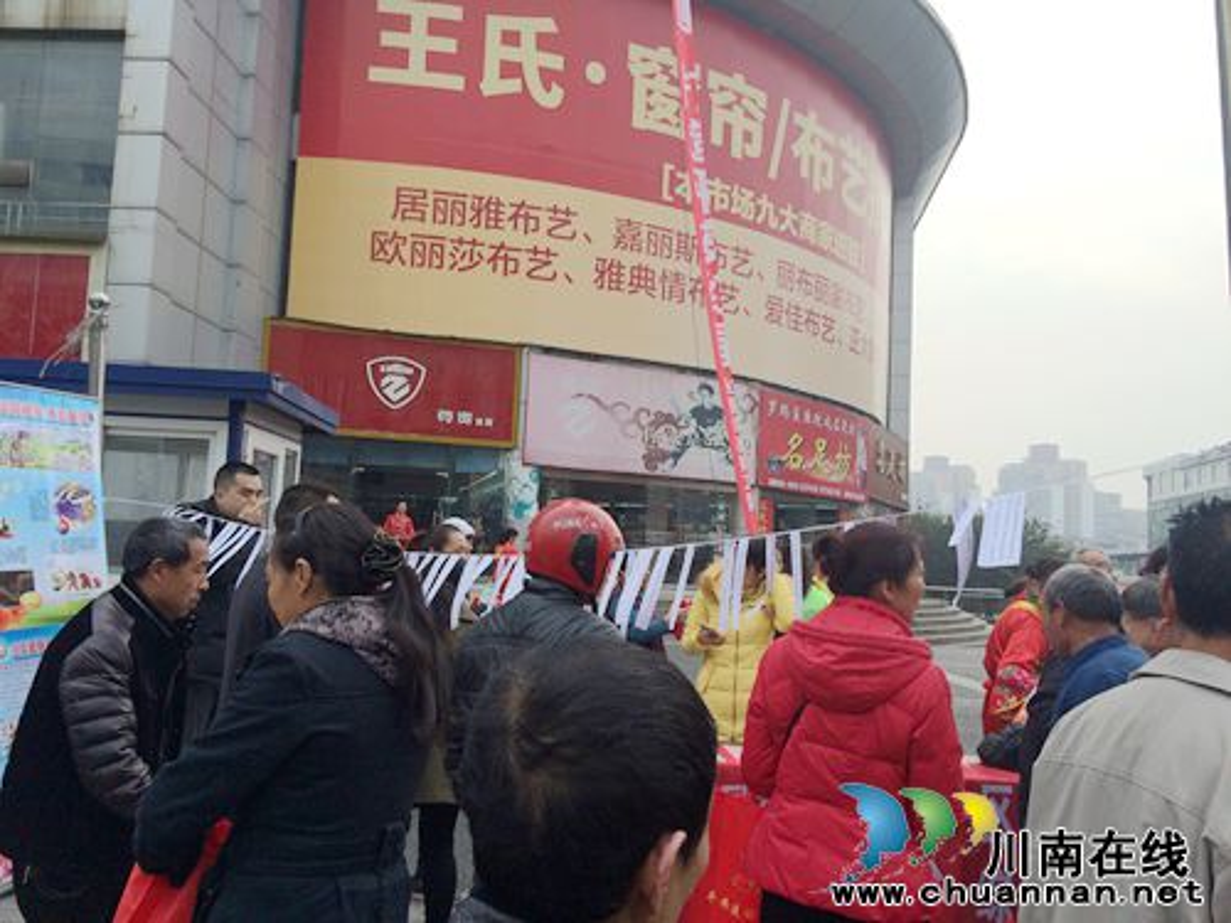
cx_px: 616
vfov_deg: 48.2
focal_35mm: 29
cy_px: 462
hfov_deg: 61.7
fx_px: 1031
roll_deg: -1.0
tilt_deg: +4.7
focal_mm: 4.15
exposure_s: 1/873
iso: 32
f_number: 2.2
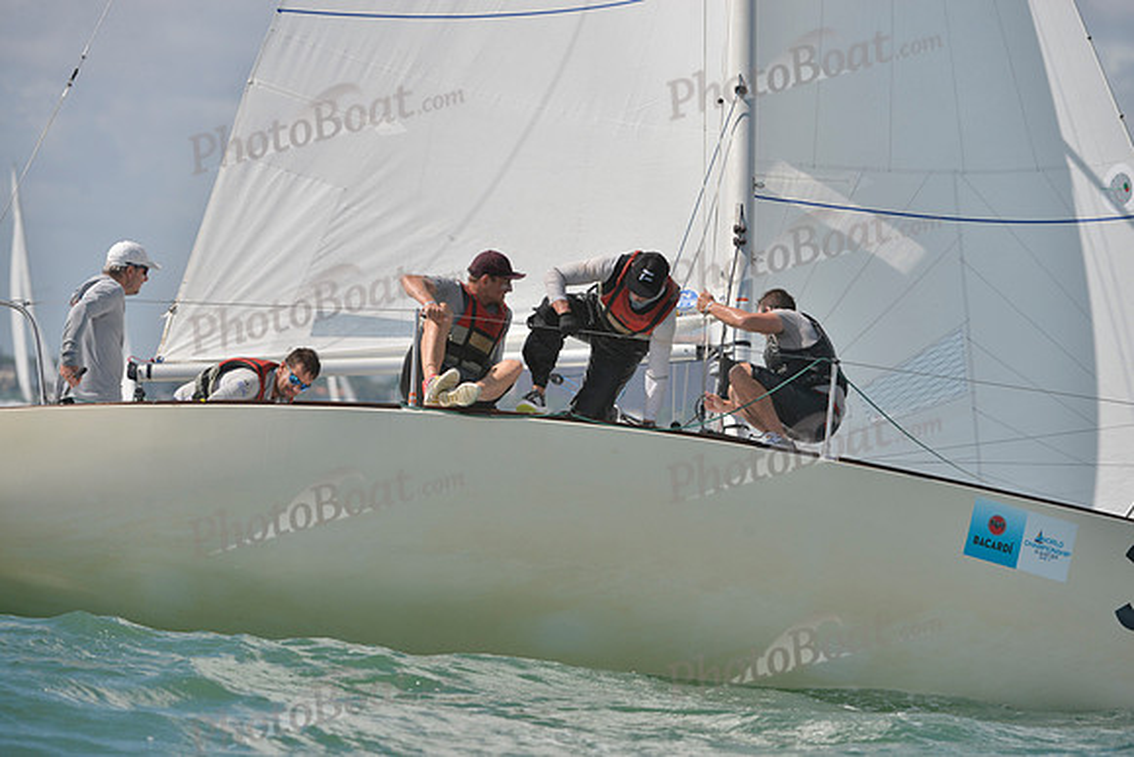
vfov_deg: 5.3
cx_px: 567
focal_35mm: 260
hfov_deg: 7.9
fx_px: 8192
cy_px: 378
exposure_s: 1/1600
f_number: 7.1
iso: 280
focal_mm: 260
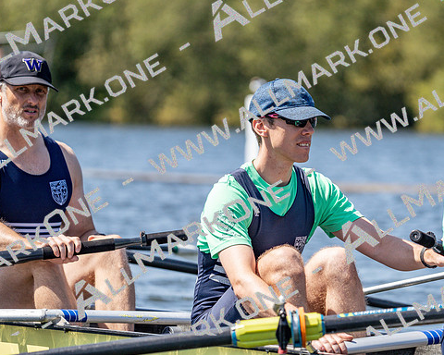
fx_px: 4468
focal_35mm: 340
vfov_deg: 4.6
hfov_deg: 5.7
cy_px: 177
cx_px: 263
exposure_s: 1/2000
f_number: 6.3
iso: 400
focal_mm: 300
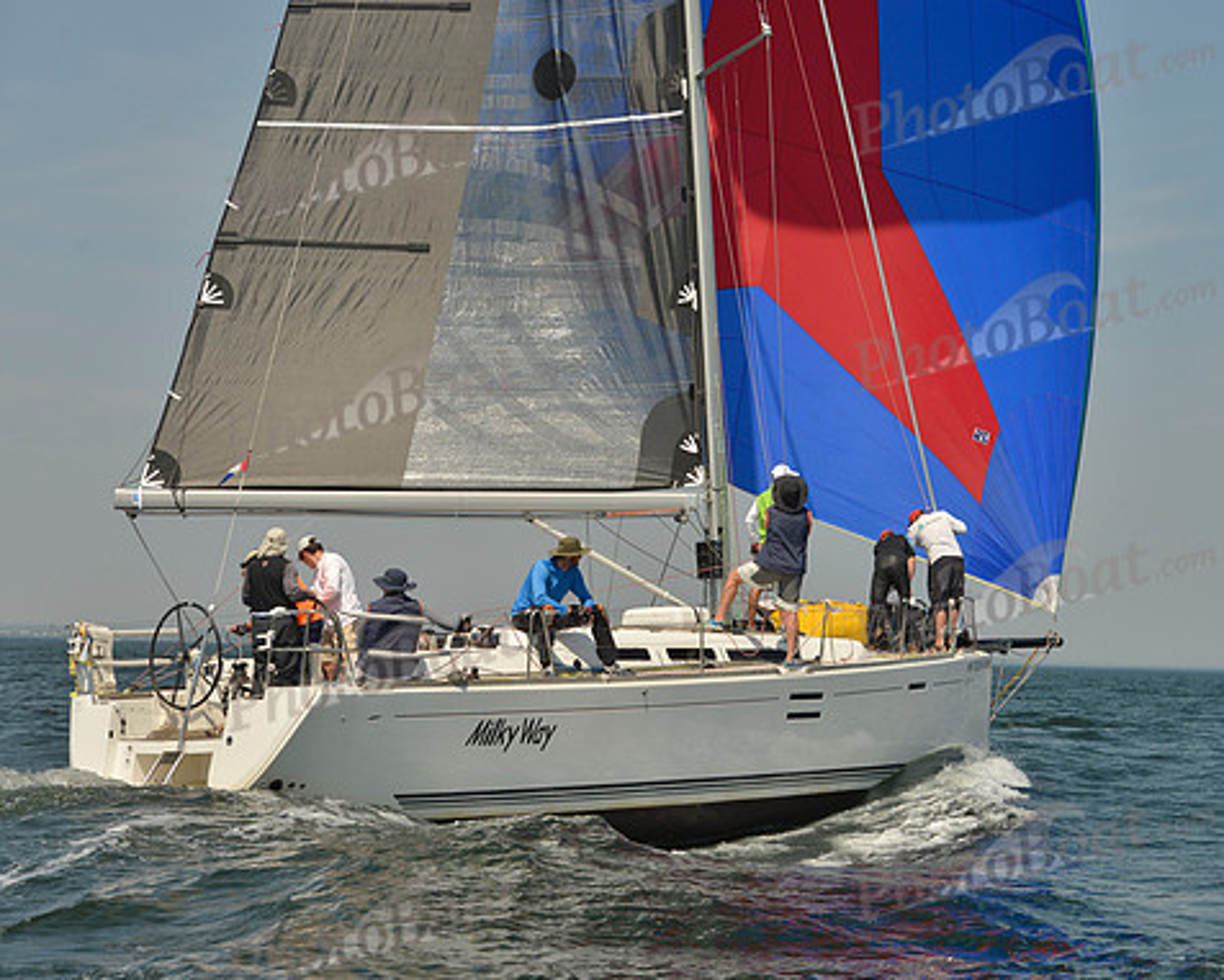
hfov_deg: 23.8
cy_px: 495
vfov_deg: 19.2
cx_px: 723
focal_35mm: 80
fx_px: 2899
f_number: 8
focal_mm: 70
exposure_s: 1/1250
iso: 200
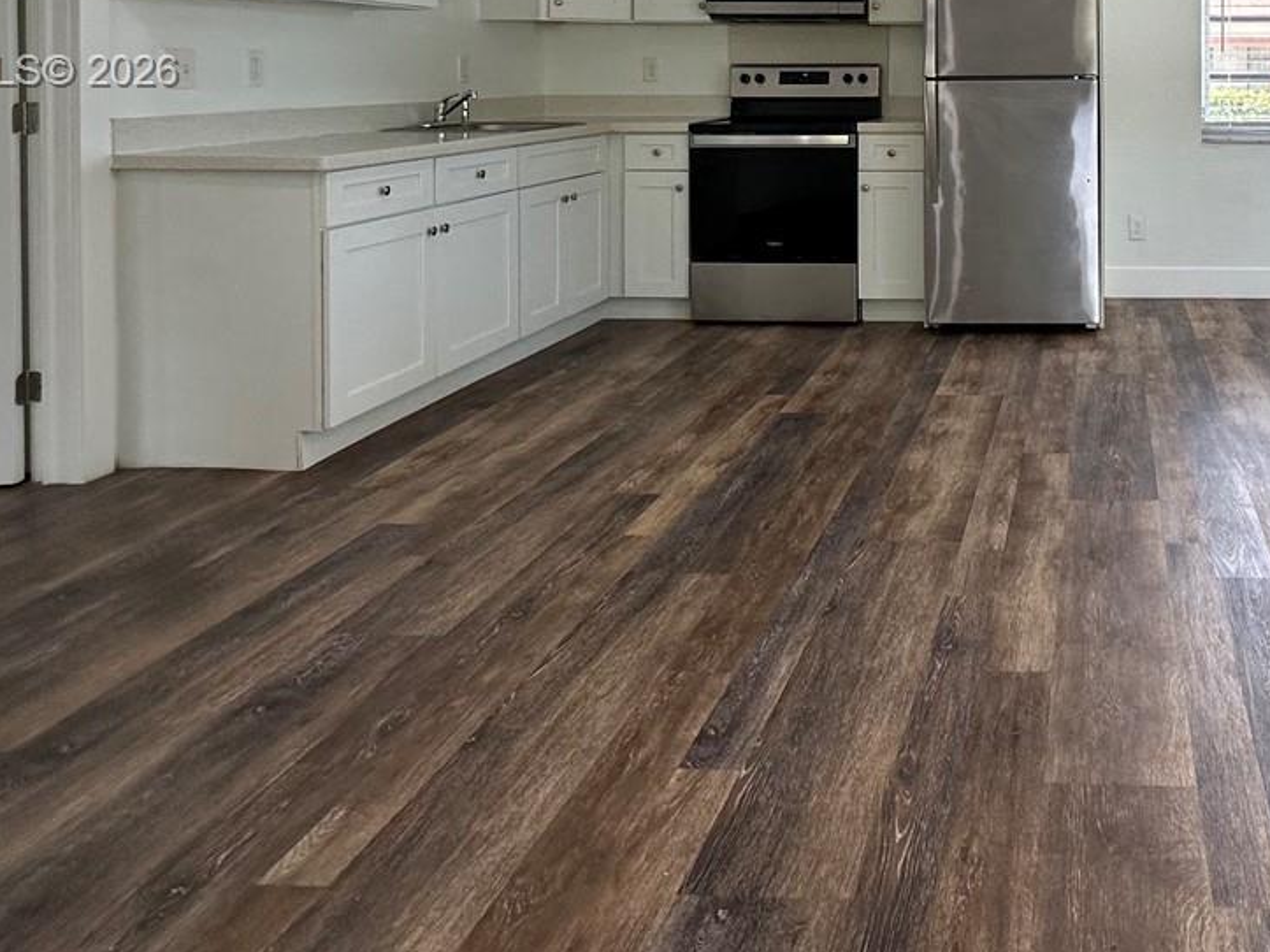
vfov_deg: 41.4
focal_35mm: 31
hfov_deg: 54.0
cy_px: 74
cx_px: 1036
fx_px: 1137
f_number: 2.2
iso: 125
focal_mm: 2.22
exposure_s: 1/120
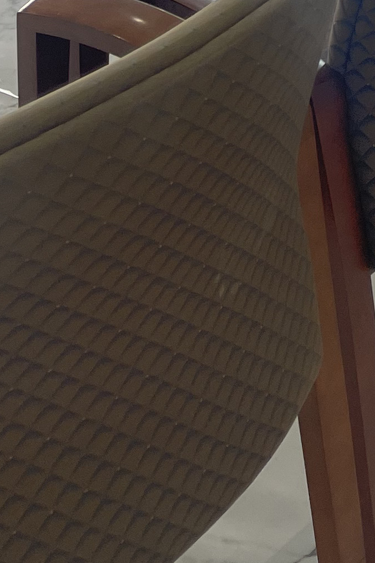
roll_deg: -0.6
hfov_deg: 11.8
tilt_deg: -8.6
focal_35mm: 104
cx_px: 740
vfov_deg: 15.6
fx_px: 1625
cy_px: -557
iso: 32
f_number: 1.6
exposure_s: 1/241
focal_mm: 5.1
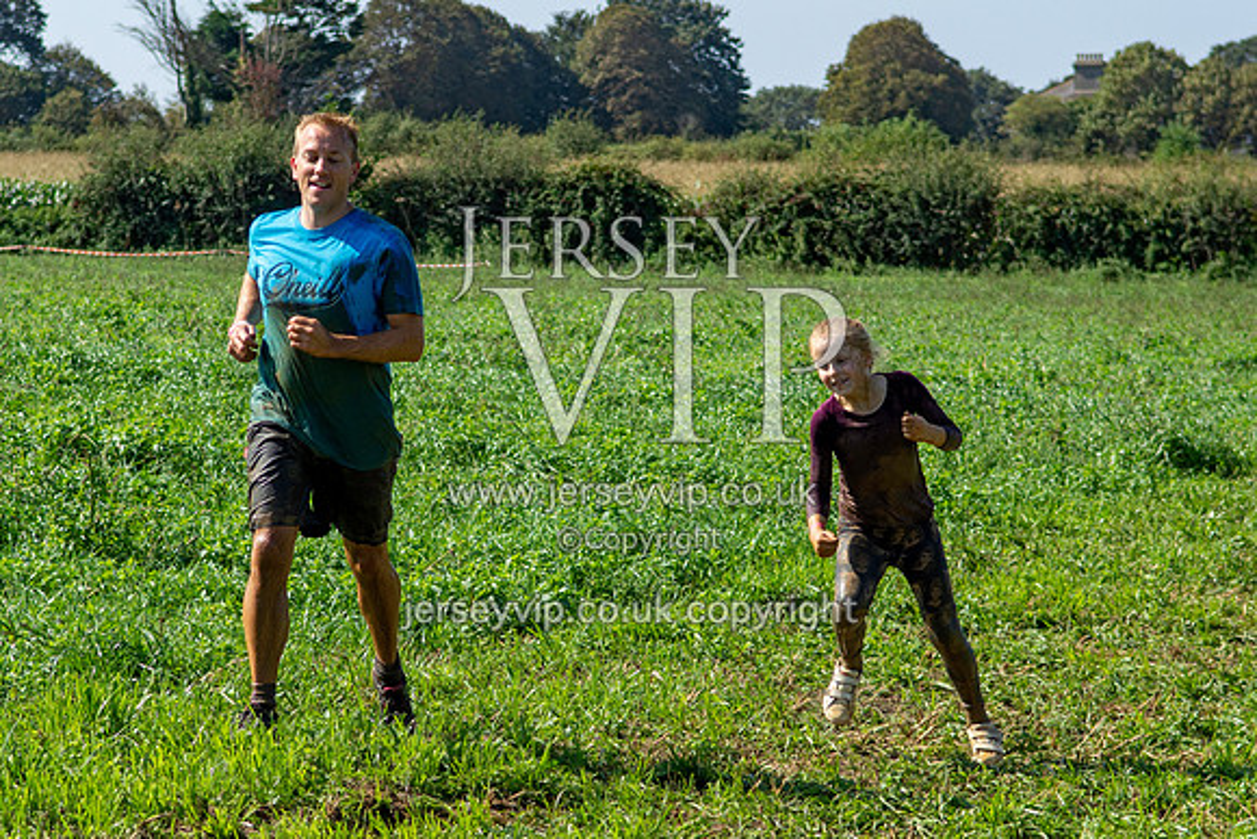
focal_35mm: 147
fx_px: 5123
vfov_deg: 9.4
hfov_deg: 14.0
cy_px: 501
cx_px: 554
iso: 100
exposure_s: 1/2000
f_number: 4
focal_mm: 55
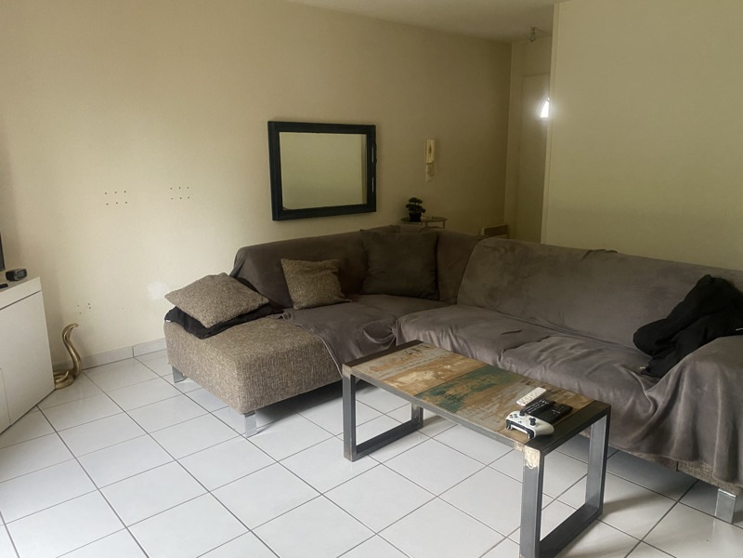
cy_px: 279
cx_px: 372
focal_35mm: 26
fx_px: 558
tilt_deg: -13.1
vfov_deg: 53.1
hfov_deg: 67.3
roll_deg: +1.0
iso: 320
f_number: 1.8
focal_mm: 4.25
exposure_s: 1/60
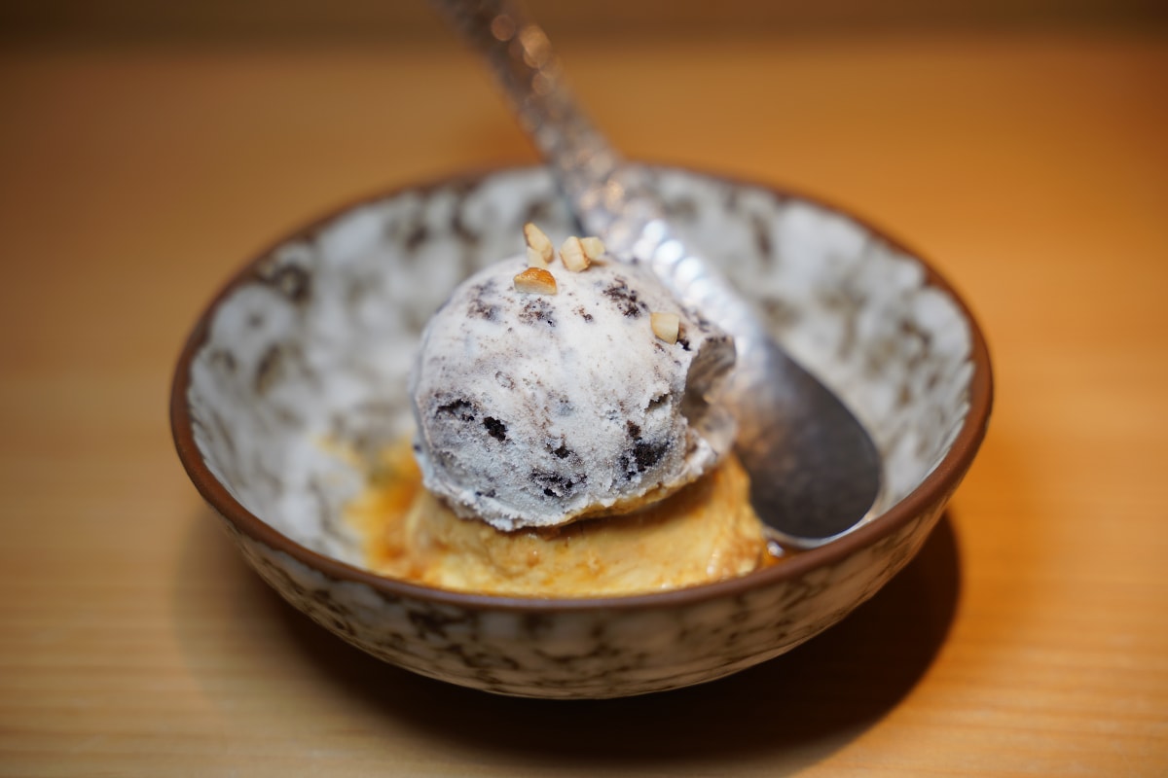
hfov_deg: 27.0
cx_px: 584
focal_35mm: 75
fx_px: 2433
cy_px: 389
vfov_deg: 18.2
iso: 100
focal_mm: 75
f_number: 4.5
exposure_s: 1/100
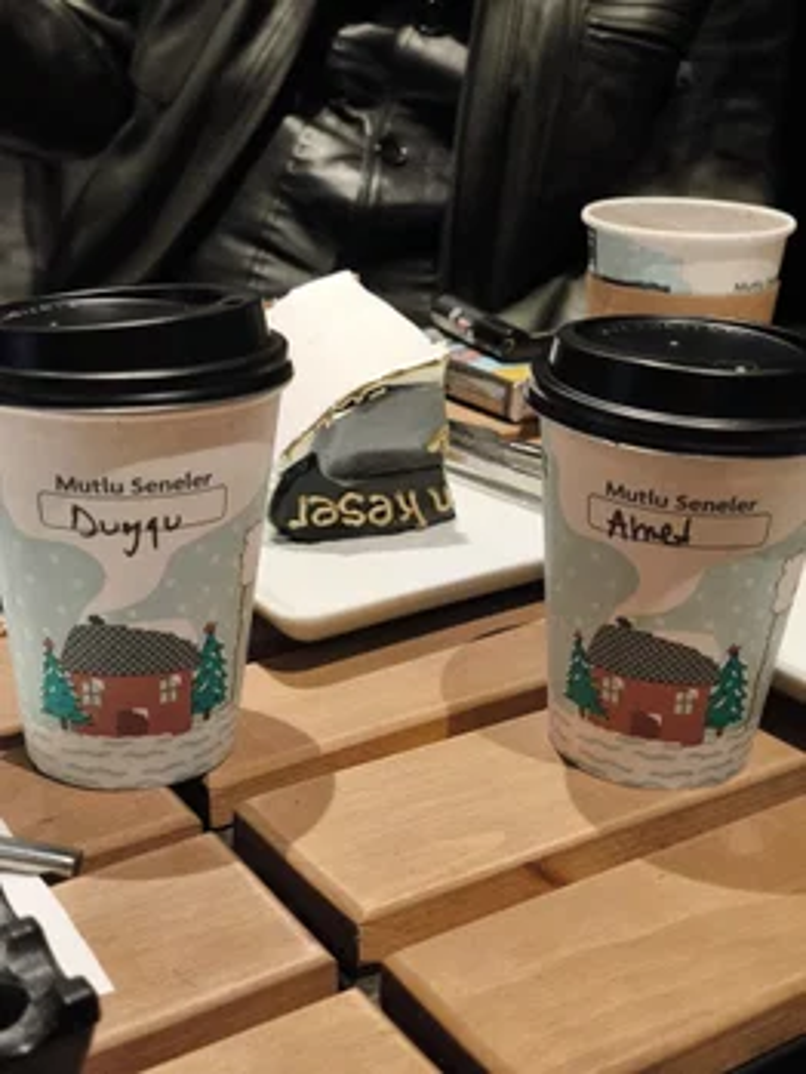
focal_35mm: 50
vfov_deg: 38.2
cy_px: 537
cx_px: 403
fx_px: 1551
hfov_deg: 29.1
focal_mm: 7.1
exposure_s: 1/50
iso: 640
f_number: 1.9
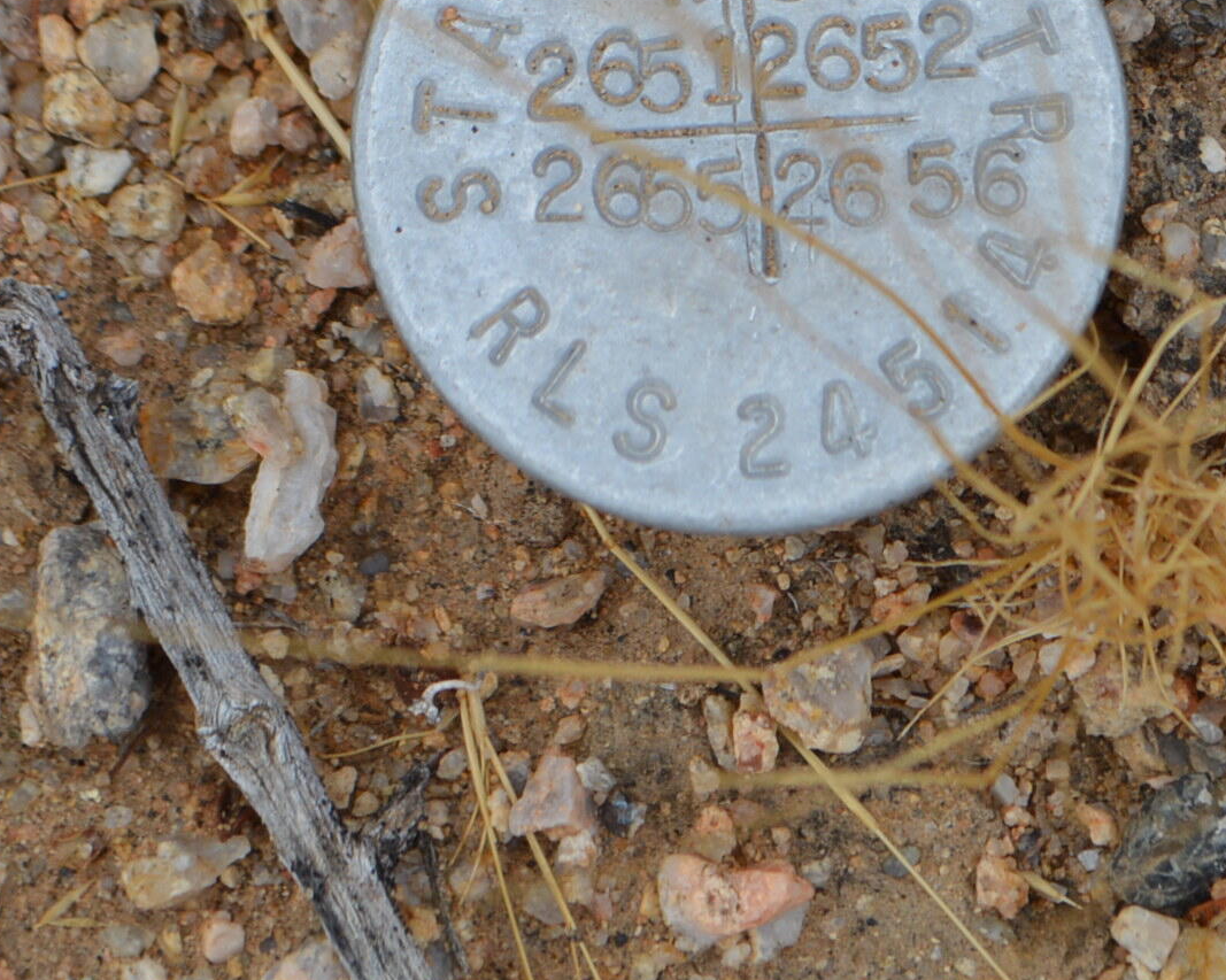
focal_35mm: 217
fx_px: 7883
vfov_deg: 7.1
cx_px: 820
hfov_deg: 8.9
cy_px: -17
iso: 140
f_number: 8
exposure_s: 1/250
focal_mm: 55
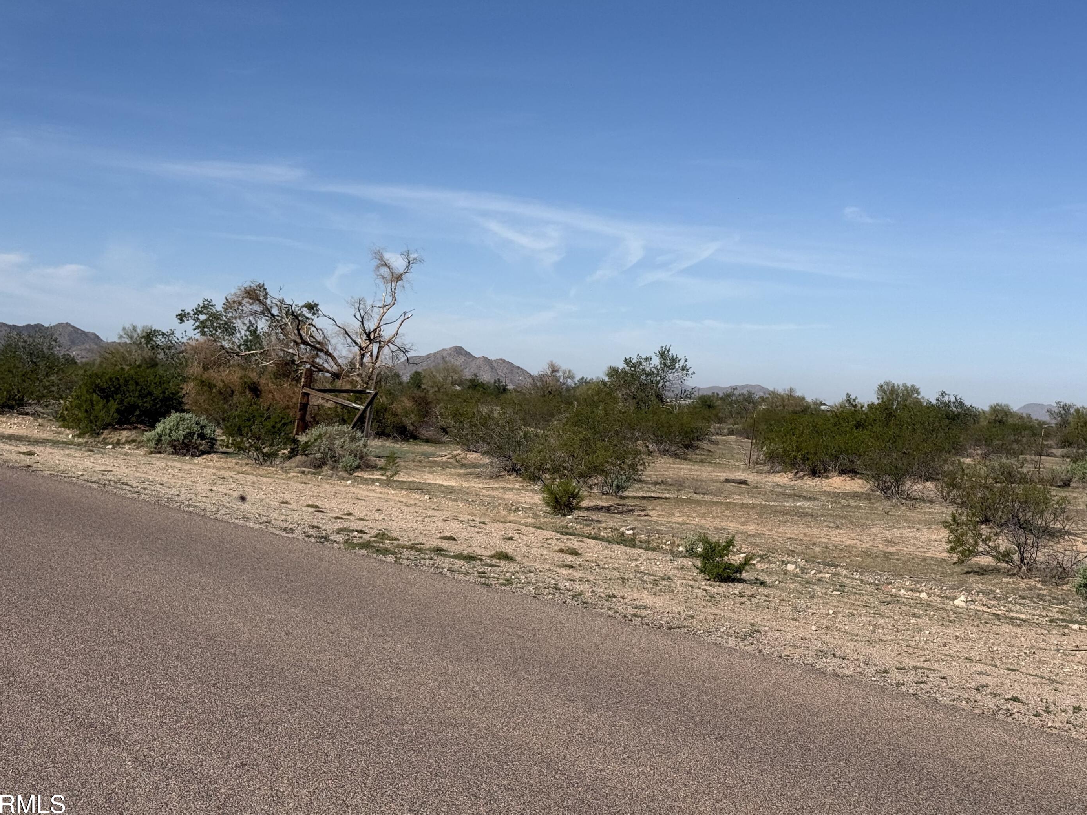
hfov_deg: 36.8
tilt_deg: -0.6
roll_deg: -3.6
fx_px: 1633
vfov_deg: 28.0
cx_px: 506
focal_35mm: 52
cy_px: 403
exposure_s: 1/9901
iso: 80
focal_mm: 6.76
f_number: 1.78
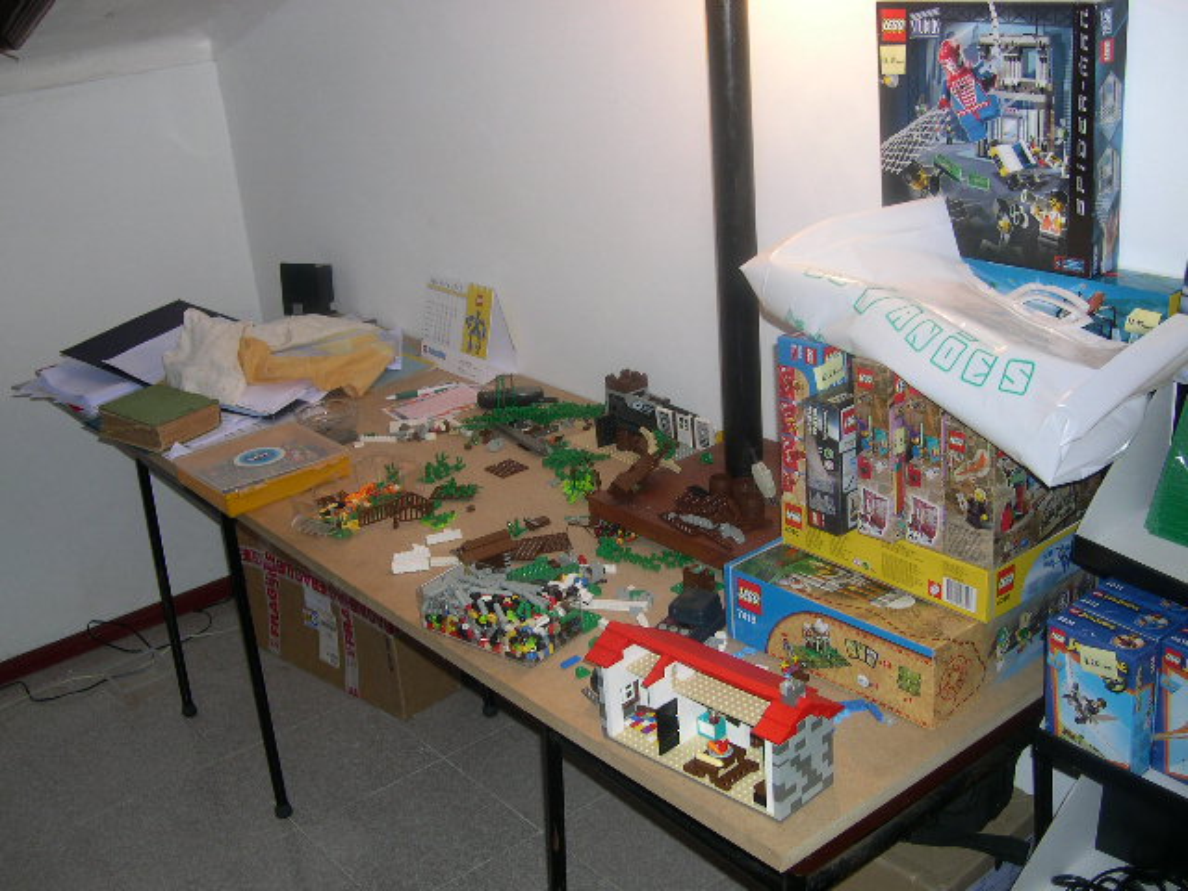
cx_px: 594
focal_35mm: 38
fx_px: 1304
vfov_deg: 37.7
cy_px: 446
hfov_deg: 49.0
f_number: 2.8
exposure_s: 1/60
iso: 100
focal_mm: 8
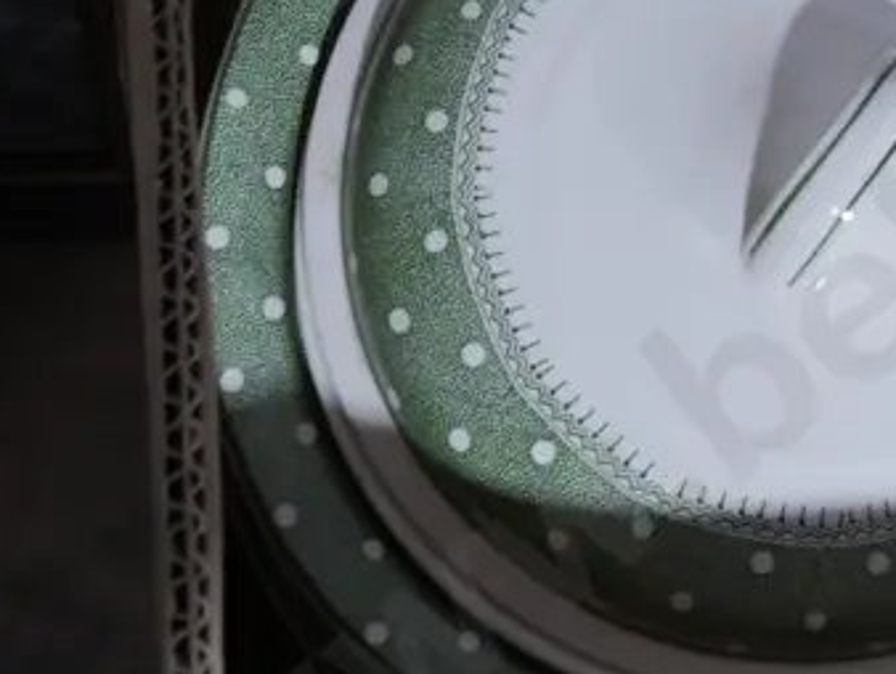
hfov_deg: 17.4
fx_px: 2668
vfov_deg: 14.2
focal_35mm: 103
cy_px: -3
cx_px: 1283
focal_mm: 17
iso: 640
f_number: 4
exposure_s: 1/60
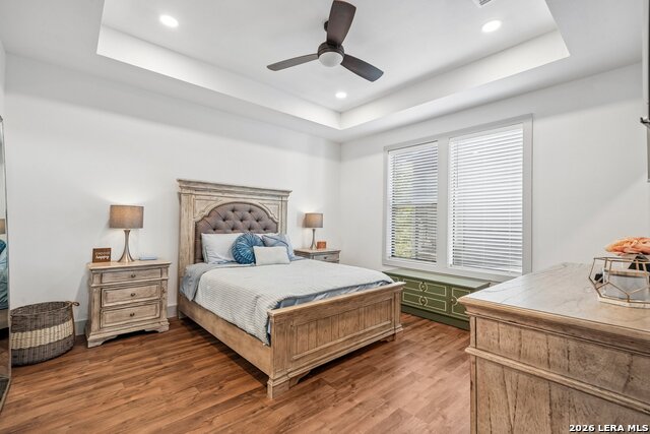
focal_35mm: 16
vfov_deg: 73.8
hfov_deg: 96.7
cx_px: 325
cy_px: 217
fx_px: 289
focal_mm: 16
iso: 800
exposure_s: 1/30
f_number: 8
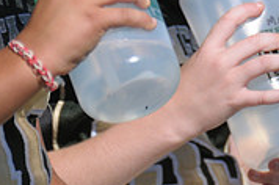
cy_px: -107
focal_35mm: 1951
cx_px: 72
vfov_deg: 0.7
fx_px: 15093
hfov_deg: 1.1
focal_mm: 400
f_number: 4
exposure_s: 1/5000
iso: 640
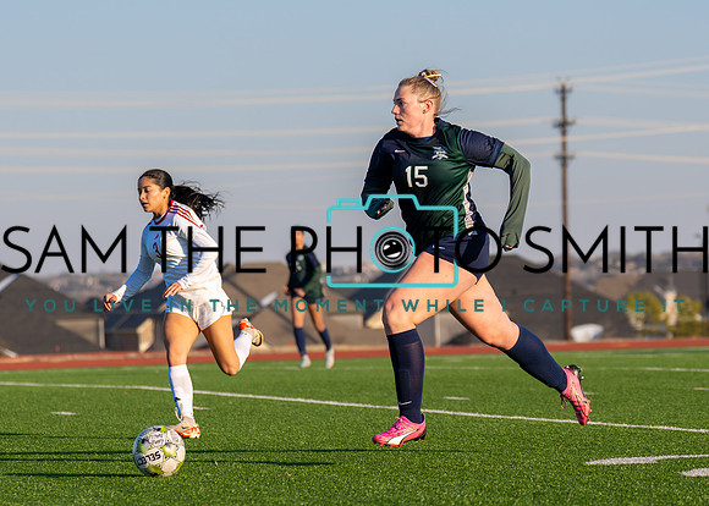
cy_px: 286
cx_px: 349
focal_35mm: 181
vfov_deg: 7.9
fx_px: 3653
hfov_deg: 11.1
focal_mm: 88
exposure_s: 1/3200
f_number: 2.8
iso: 200
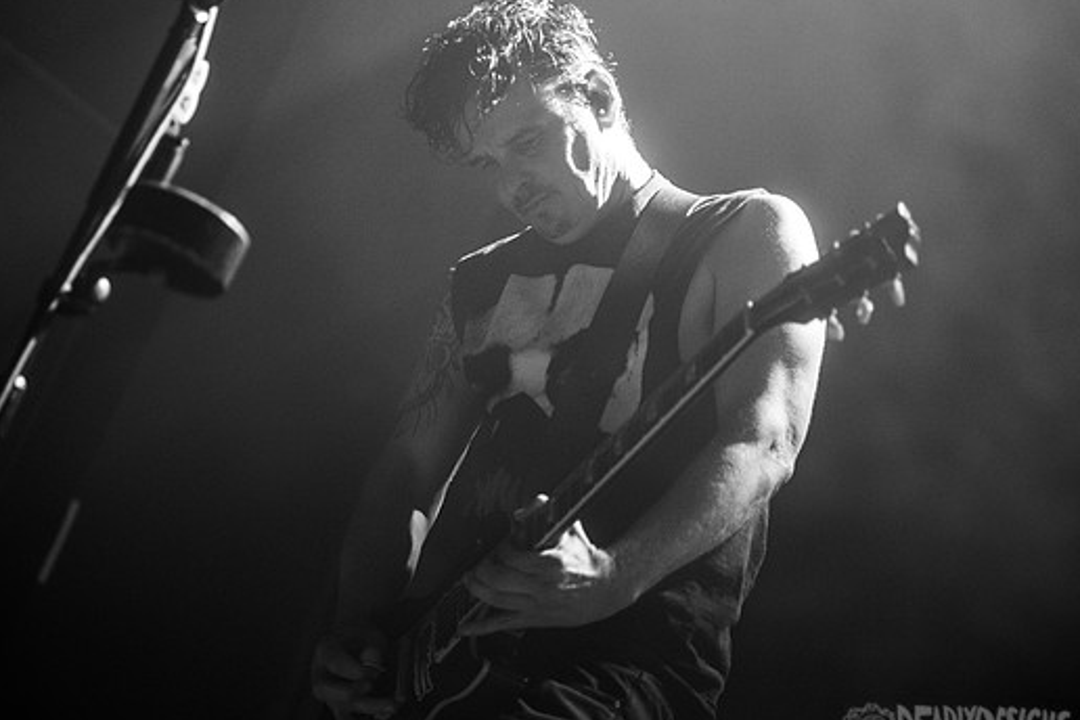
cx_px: 481
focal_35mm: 90
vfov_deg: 15.2
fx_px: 2700
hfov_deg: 22.6
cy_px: 374
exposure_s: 1/200
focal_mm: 80
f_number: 3.2
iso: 3200
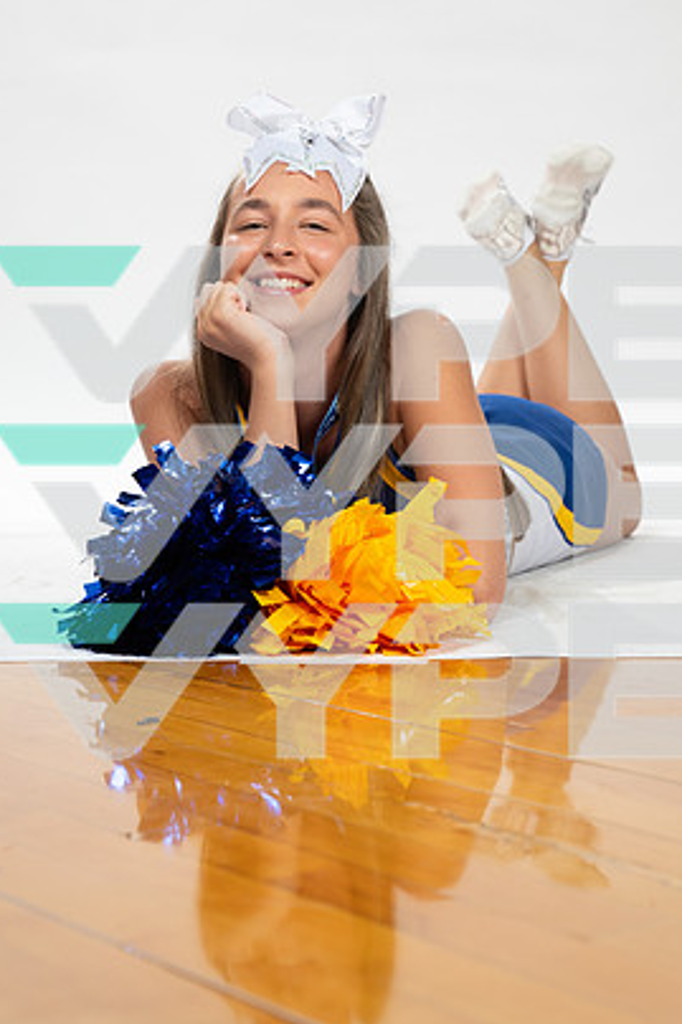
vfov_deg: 26.0
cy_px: 504
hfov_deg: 17.5
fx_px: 2218
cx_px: 368
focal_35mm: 78
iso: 800
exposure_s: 1/320
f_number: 7.1
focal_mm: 70
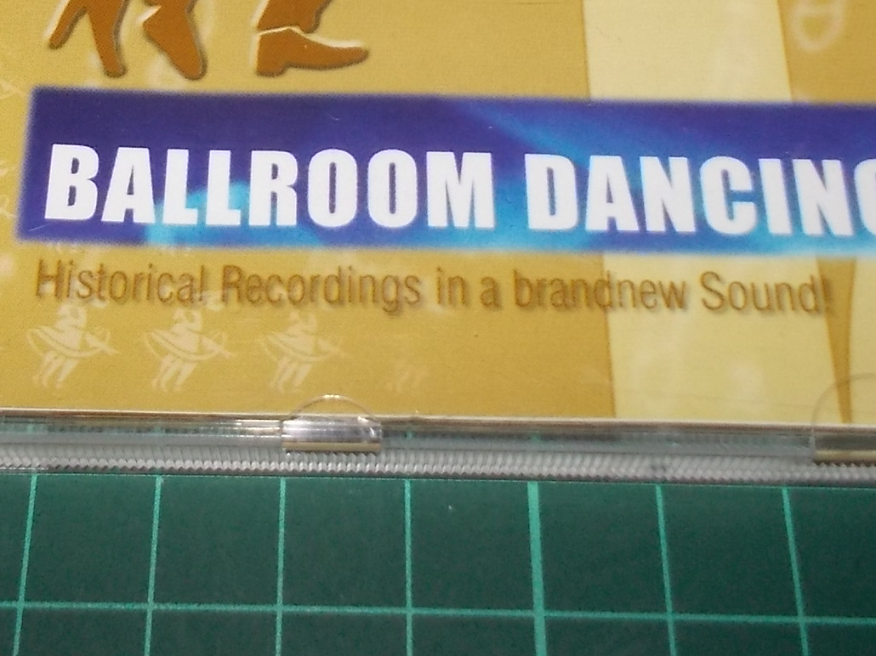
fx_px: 1619
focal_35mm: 64
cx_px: 301
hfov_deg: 30.1
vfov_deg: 21.8
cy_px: -50
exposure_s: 1/30
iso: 200
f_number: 3.3
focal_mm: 4.1
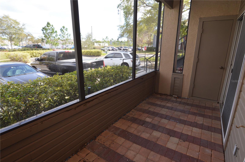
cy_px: 81
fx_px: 122
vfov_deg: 67.3
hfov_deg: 90.1
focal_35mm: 18
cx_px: 122
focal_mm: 12
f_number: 5.6
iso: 280
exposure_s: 1/125
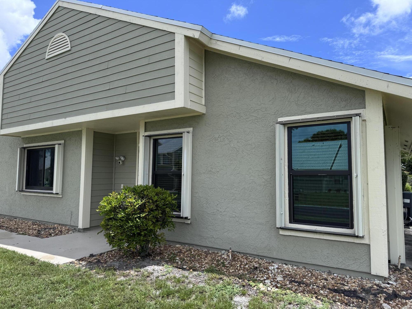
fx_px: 286
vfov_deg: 56.8
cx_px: 206
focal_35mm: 24
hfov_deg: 71.6
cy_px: 154
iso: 80
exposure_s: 1/4049
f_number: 1.78
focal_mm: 6.76
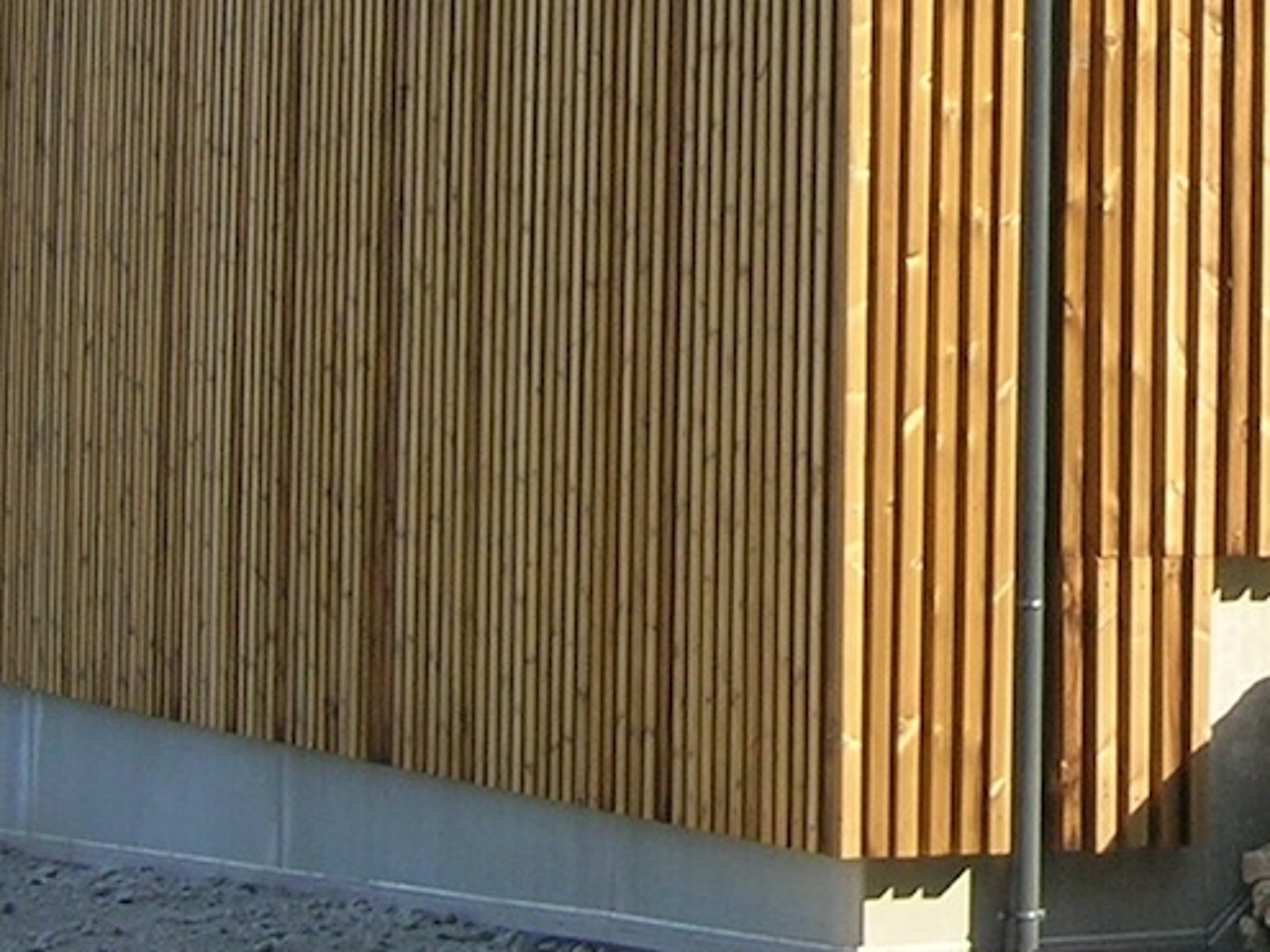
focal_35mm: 132
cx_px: 1519
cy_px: 62
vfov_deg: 11.1
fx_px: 4842
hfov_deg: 14.5
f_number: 4.9
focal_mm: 5.7
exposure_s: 1/139
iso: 50
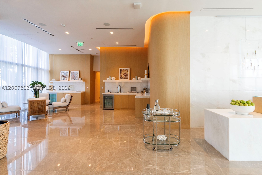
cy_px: 88
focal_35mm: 16
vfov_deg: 72.0
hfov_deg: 95.0
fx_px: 120
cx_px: 131
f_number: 6.3
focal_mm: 11
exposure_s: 1/30
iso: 320
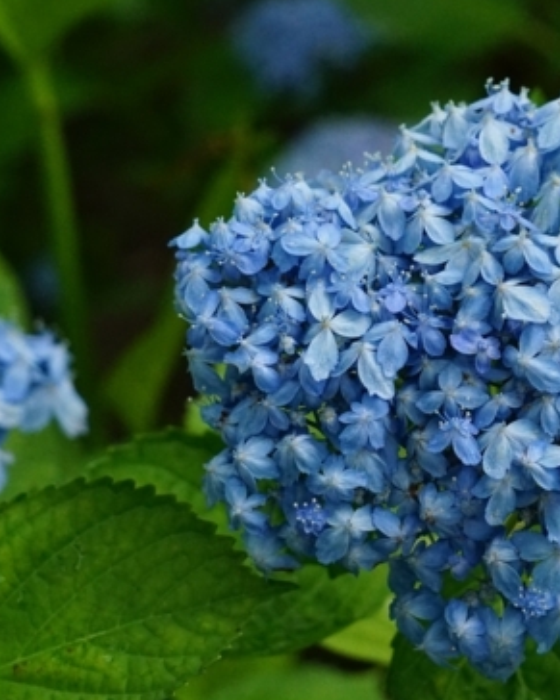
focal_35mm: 190
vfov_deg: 10.2
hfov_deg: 8.1
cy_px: 354
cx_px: 491
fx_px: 3938
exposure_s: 1/640
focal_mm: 92
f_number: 5.6
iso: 4000
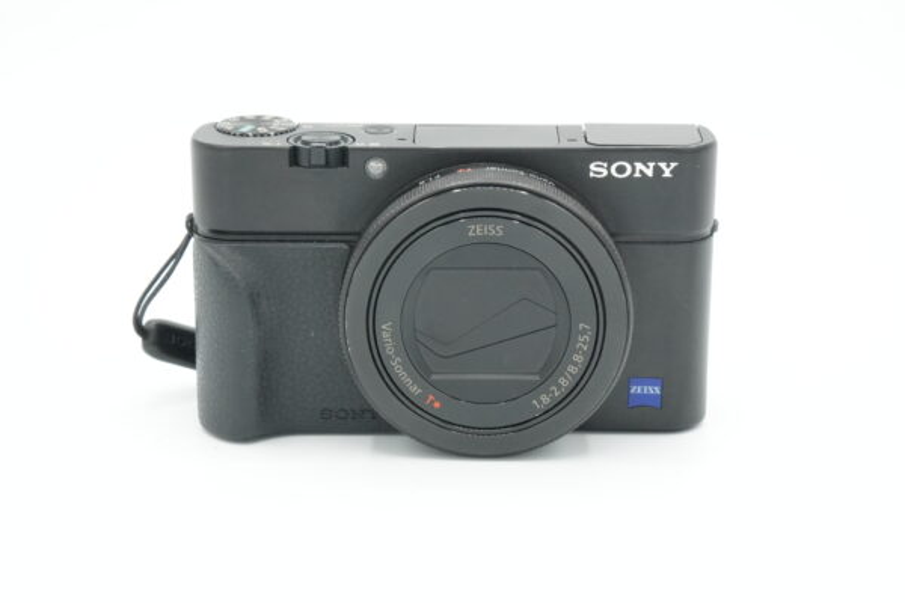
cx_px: 452
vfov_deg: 16.6
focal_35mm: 82
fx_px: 2074
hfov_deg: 24.6
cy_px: 302
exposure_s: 1/320
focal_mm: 55
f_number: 13
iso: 2000
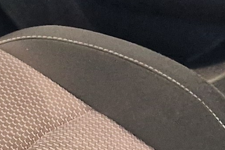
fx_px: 1168
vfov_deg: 7.3
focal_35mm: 187
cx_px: -391
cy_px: 165
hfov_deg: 9.3
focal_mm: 5.4
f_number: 1.8
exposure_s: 1/100
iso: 320
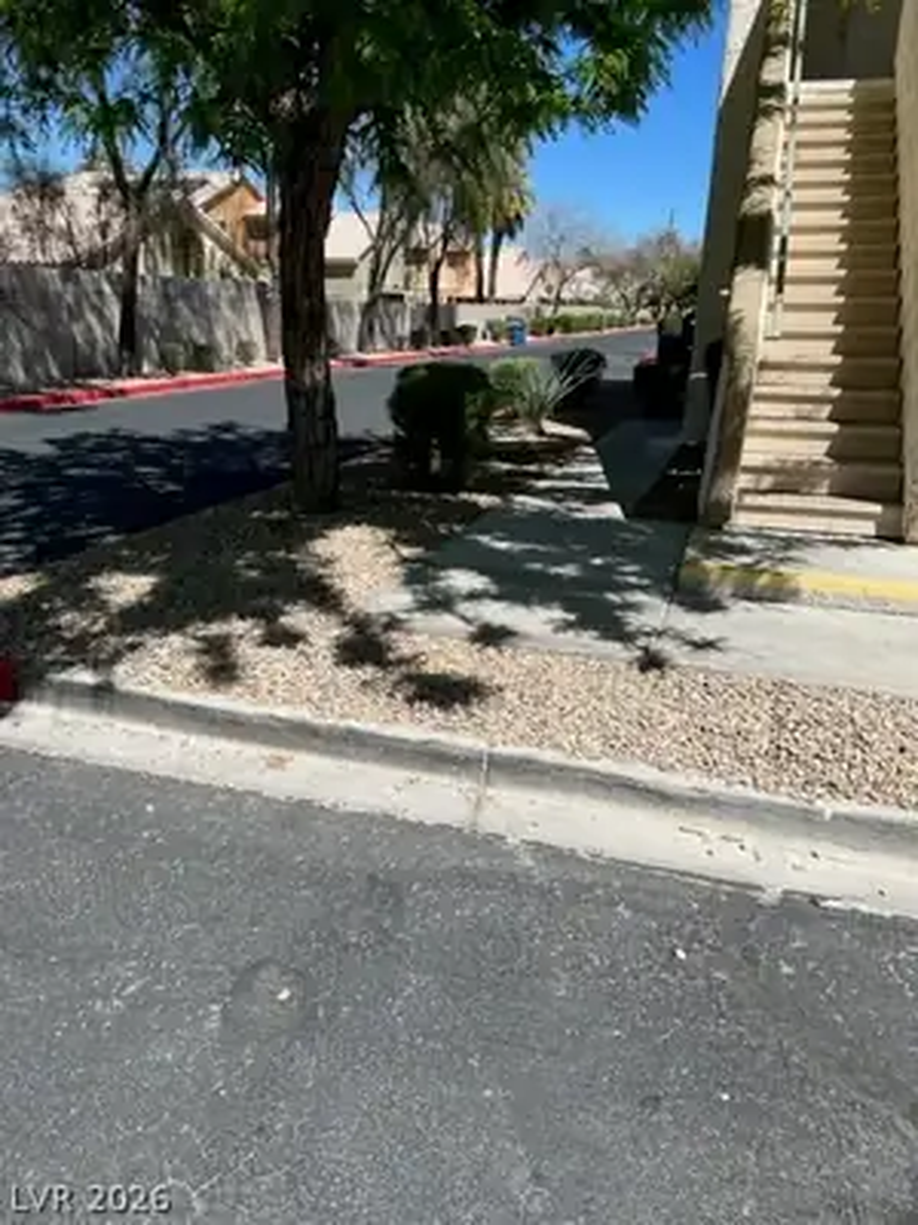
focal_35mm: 26
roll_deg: +0.4
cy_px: 612
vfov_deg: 67.3
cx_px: 459
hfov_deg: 53.1
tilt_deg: -16.3
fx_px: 919
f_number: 1.5
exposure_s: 1/4630
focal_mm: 5.7
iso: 50
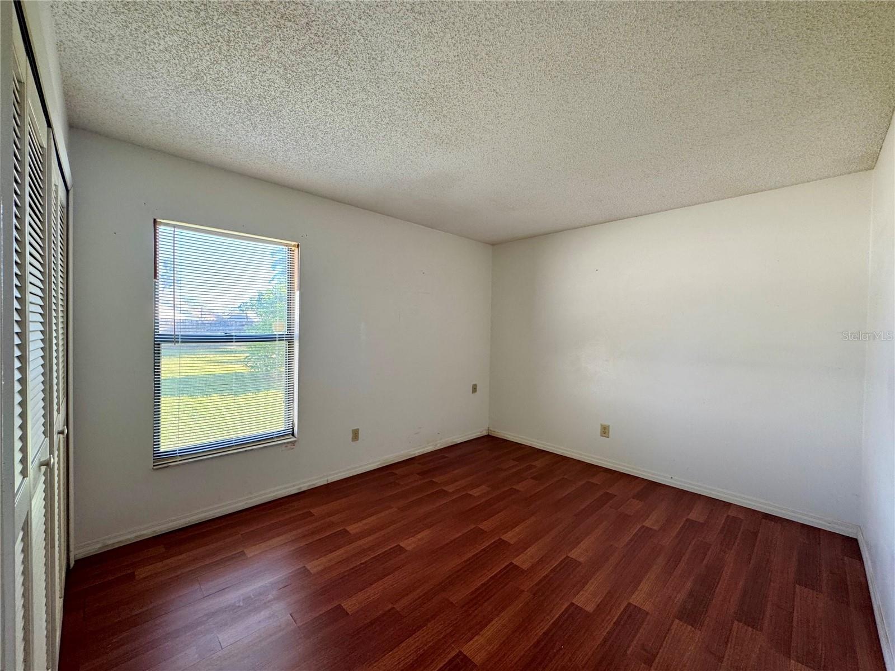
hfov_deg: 102.1
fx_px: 362
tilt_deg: -1.7
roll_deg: -1.3
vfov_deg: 85.7
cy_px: 336
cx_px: 448
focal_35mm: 14
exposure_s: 1/99
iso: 160
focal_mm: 2.22
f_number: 2.2
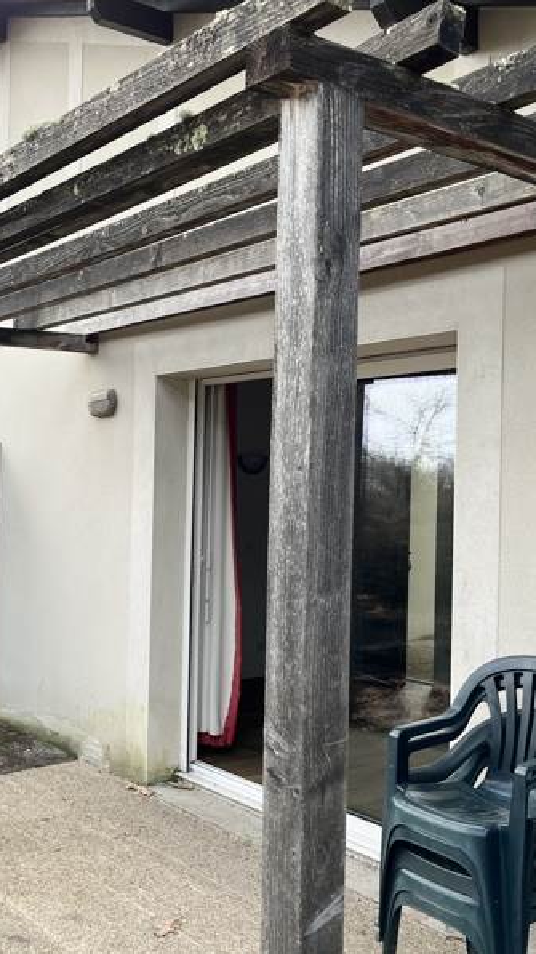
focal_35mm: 38
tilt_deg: +0.1
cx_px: 165
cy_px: 479
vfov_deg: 52.8
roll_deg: -3.1
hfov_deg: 30.9
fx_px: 961
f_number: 1.6
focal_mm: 5.1
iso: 50
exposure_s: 1/334
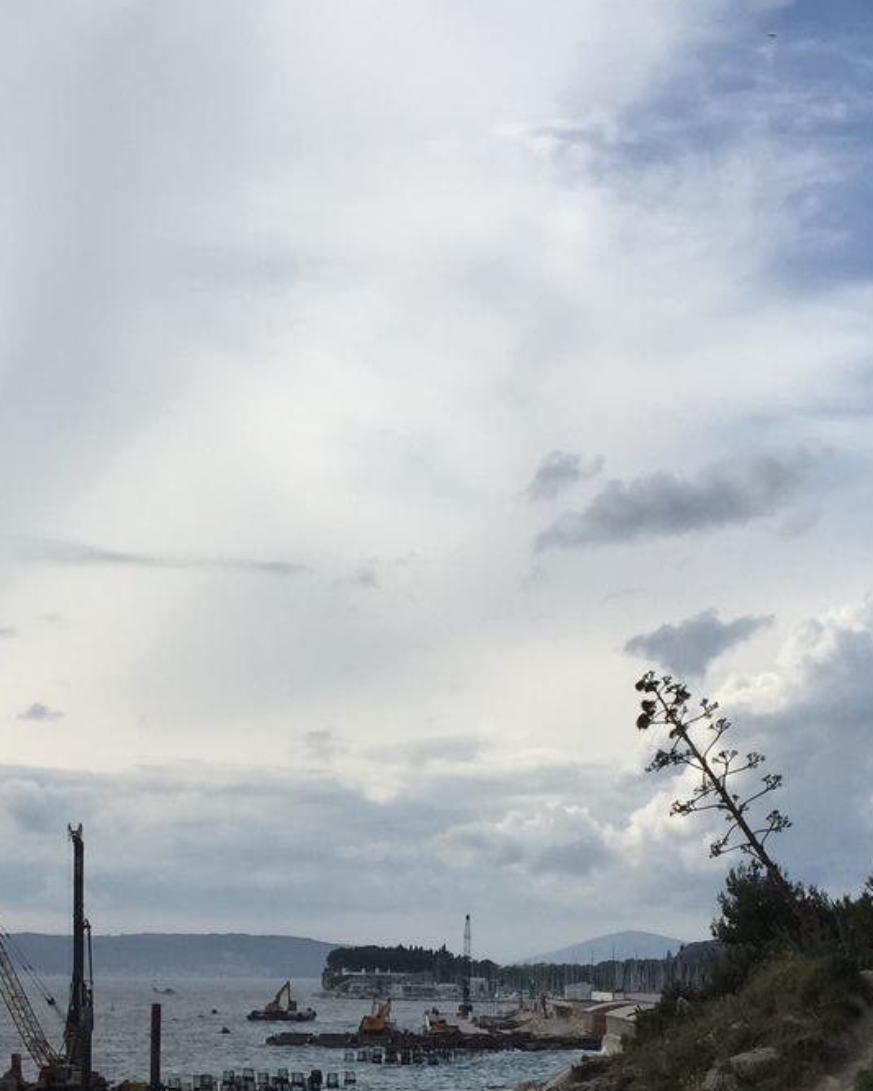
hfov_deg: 22.2
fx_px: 2196
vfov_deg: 27.3
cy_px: 885
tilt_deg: +1.5
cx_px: 162
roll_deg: +0.4
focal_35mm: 68
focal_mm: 4.15
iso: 32
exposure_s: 1/4405
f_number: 2.2
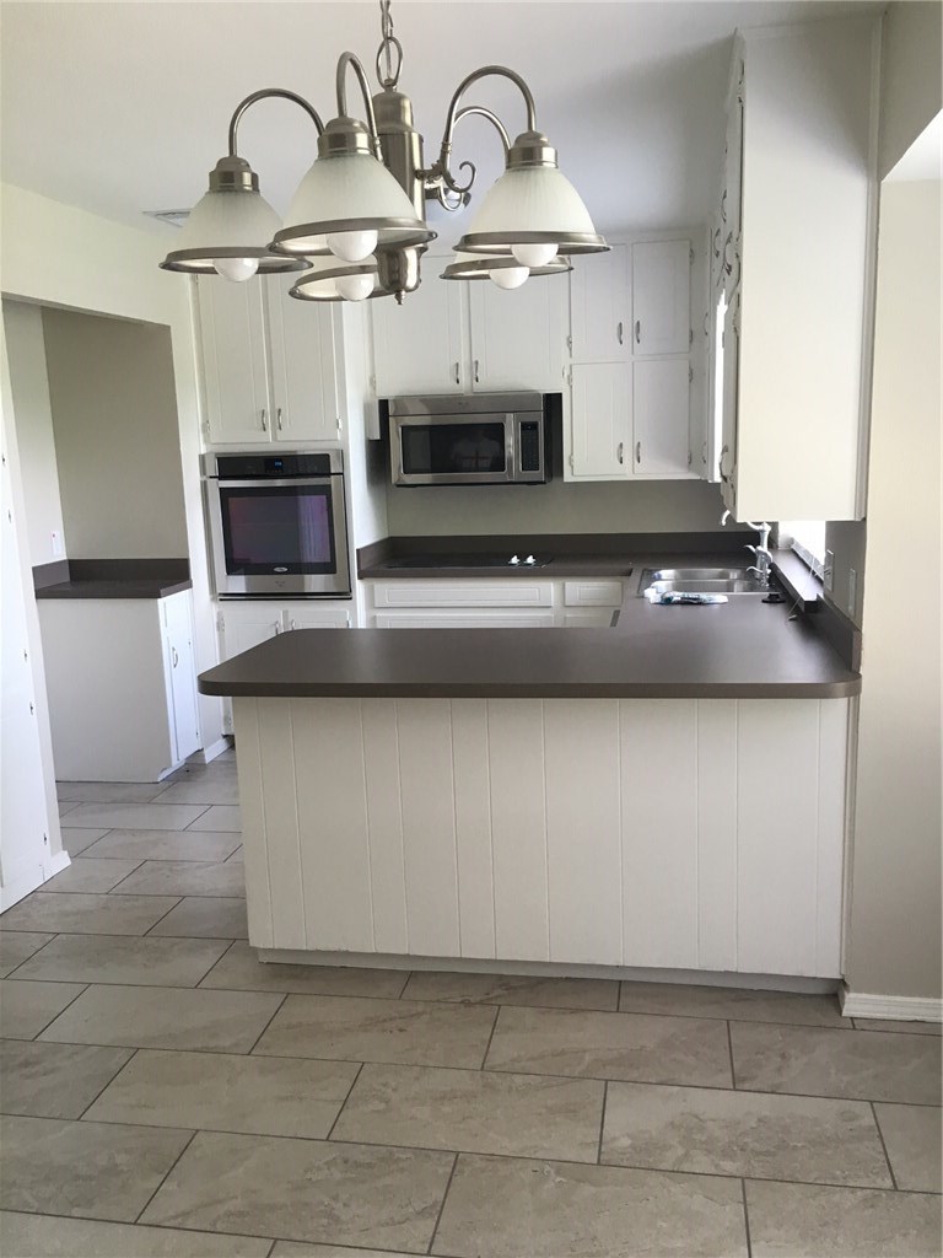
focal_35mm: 29
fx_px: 1053
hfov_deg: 48.2
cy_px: 629
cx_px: 472
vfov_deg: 61.7
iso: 32
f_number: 2.2
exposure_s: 1/30
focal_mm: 4.15
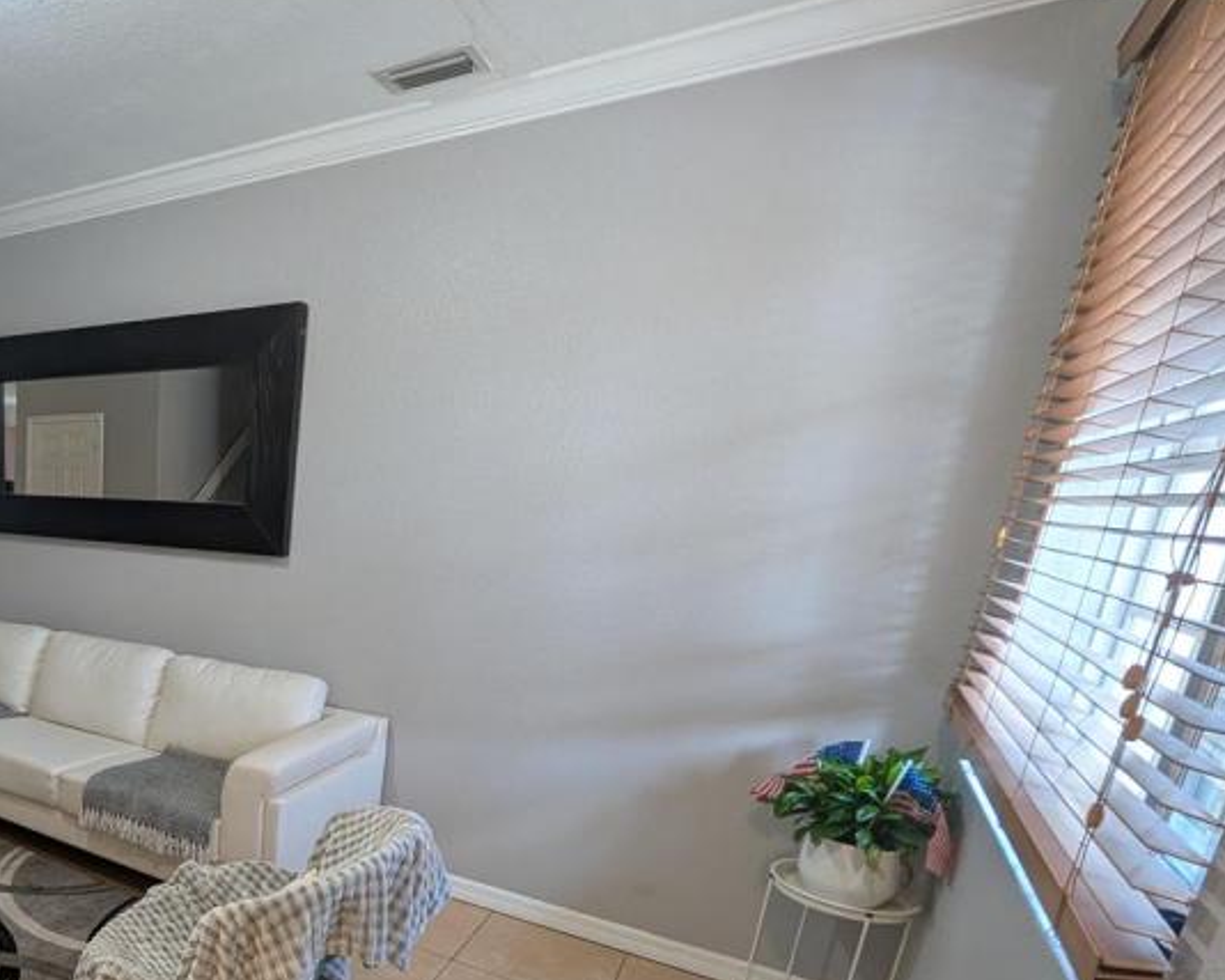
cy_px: 721
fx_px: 761
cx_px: 138
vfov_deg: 62.2
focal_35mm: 21
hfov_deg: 65.3
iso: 145
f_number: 1.7
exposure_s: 1/60
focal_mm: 2.02
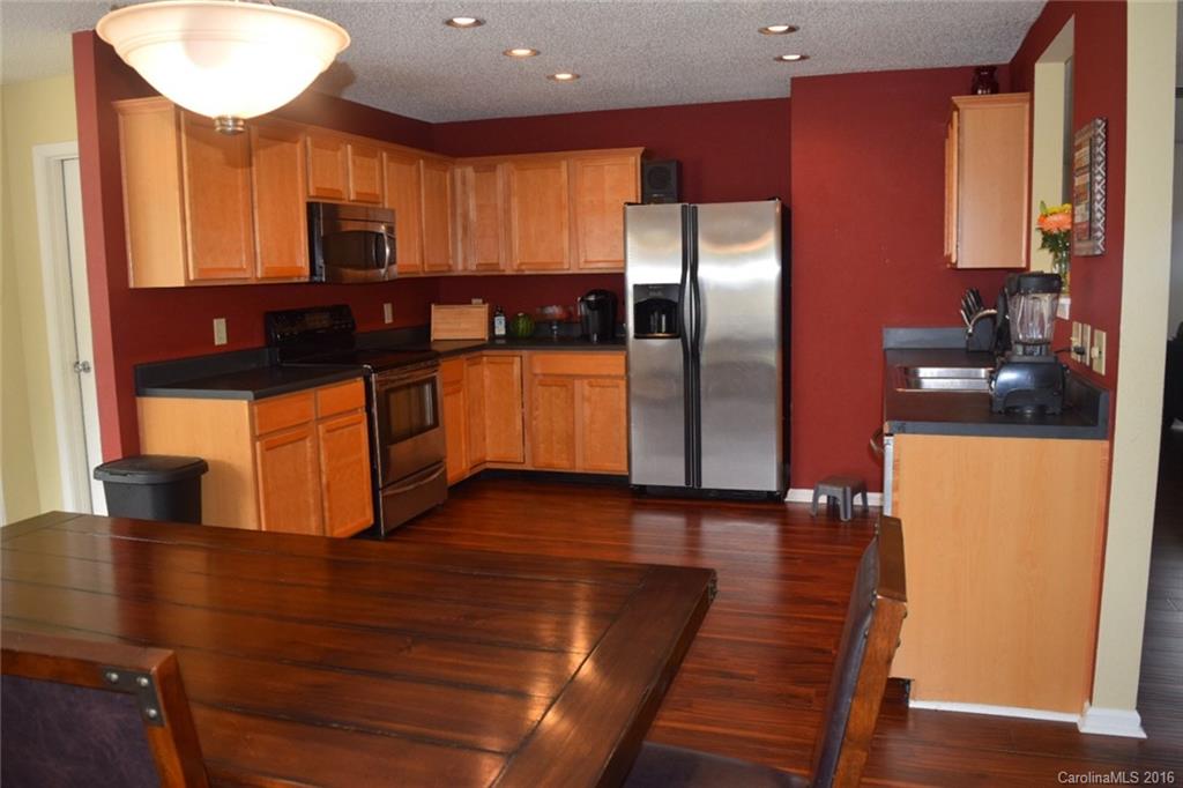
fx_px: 887
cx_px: 592
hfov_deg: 67.4
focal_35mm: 27
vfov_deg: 47.9
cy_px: 394
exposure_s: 1/100
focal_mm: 18
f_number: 5
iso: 800
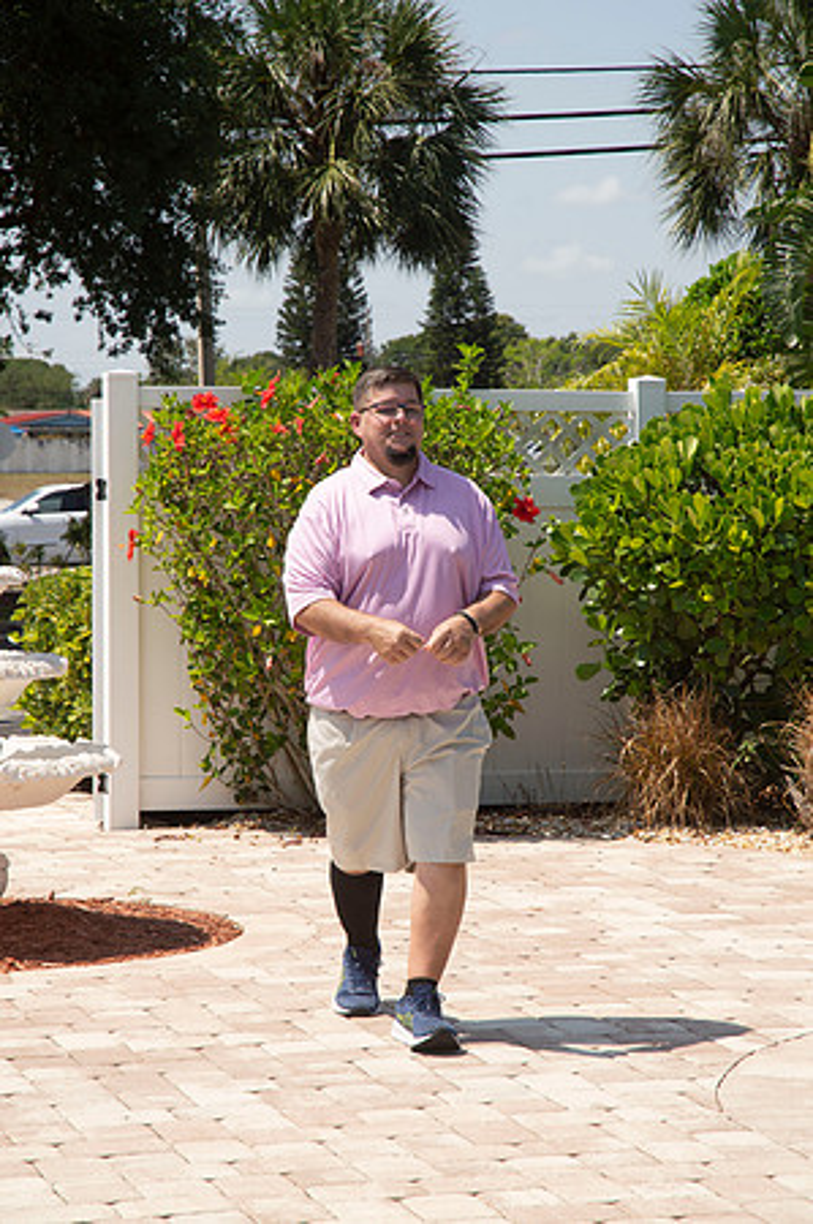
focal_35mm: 105
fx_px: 3565
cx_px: 406
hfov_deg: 13.0
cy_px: 612
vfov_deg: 19.5
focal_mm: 70
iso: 100
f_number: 6.3
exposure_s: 1/640
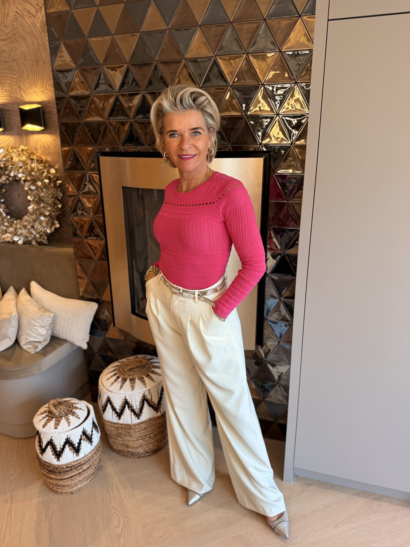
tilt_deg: -16.8
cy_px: 274
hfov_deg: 56.8
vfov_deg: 71.6
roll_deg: +0.8
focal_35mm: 24
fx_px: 379
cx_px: 205
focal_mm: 6.76
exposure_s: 1/100
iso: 160
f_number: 1.78
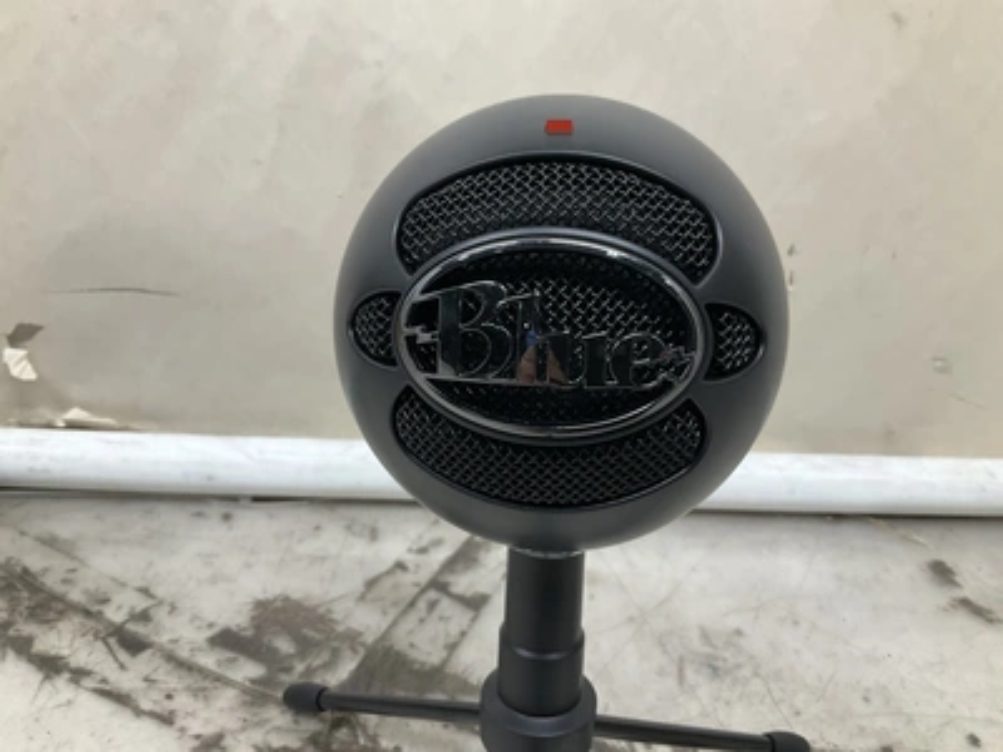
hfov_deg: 61.7
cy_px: 376
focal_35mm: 29
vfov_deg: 48.2
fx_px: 840
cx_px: 502
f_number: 1.8
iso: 64
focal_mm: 3
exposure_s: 1/120
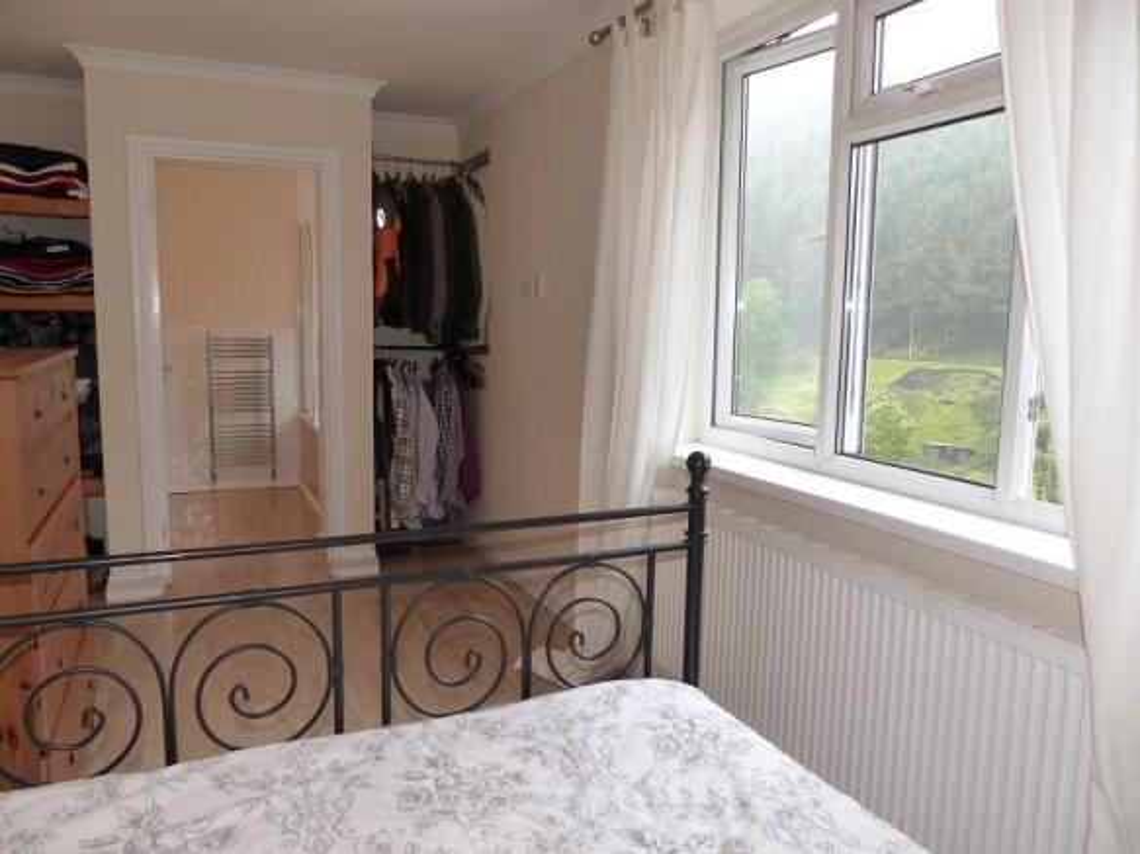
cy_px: 427
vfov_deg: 54.9
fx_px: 823
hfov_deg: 69.4
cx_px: 570
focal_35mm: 25
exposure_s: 1/60
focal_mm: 4.5
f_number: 2.8
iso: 250
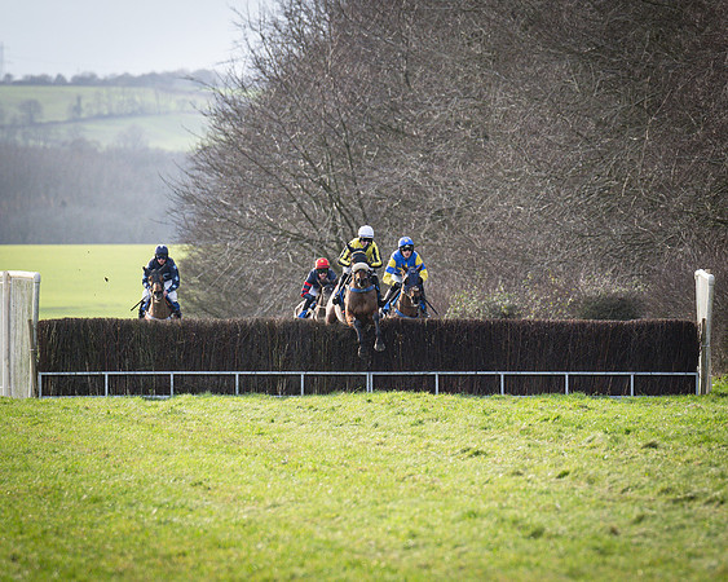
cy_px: 248
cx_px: 528
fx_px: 10406
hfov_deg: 4.0
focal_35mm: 483
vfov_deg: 3.2
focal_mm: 200
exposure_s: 1/1250
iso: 640
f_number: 4
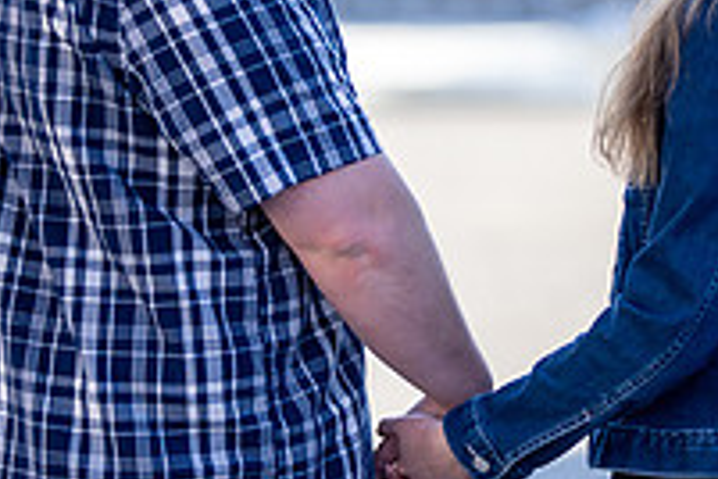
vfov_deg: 9.5
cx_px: 443
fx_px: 2872
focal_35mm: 144
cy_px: 152
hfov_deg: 14.2
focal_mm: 50
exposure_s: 1/3200
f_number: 1.2
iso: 160
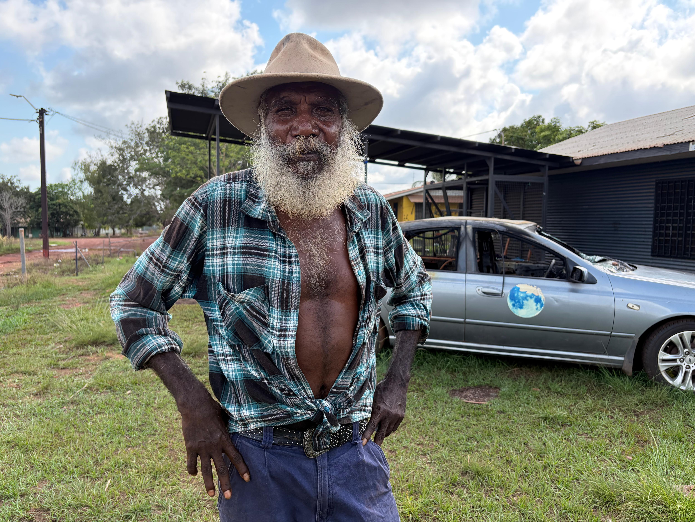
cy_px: 261
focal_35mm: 26
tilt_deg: -4.0
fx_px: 522
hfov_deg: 67.3
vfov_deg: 53.1
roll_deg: +0.1
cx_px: 348
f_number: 1.6
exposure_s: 1/920
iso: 64
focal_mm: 5.96
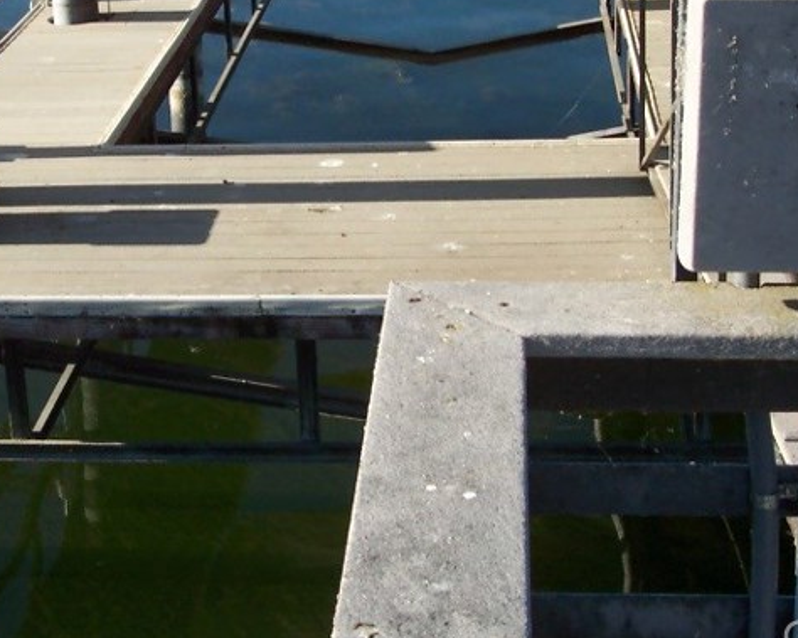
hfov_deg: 24.6
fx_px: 1818
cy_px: 85
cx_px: 274
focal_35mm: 77
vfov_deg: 19.6
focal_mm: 8
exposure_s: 1/500
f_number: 4.8
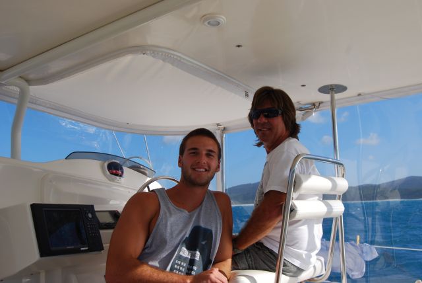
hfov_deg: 49.5
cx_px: 211
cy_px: 142
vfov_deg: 34.3
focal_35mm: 39
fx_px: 458
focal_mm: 26
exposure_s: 1/250
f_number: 8
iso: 100
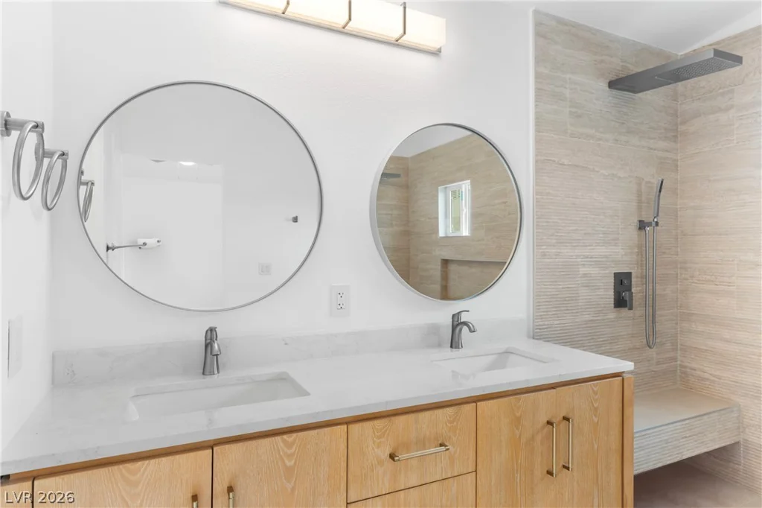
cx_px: 381
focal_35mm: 21
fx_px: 444
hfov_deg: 81.2
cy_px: 254
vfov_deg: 59.5
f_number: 8
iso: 400
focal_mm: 21
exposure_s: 1/2
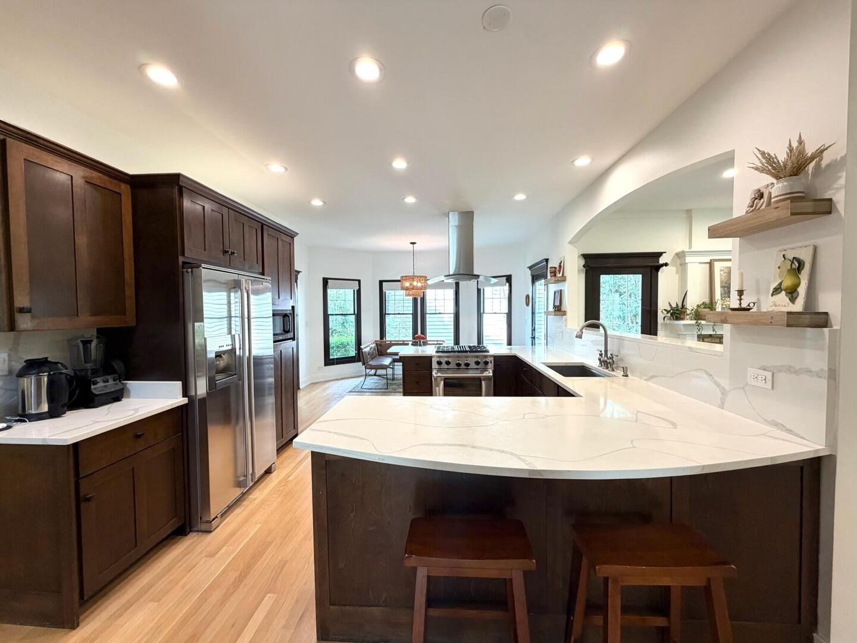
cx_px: 428
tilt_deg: -1.9
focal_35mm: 14
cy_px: 322
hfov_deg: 102.1
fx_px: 347
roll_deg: +1.4
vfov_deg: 85.7
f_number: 2.2
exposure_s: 1/60
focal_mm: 2.22
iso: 200
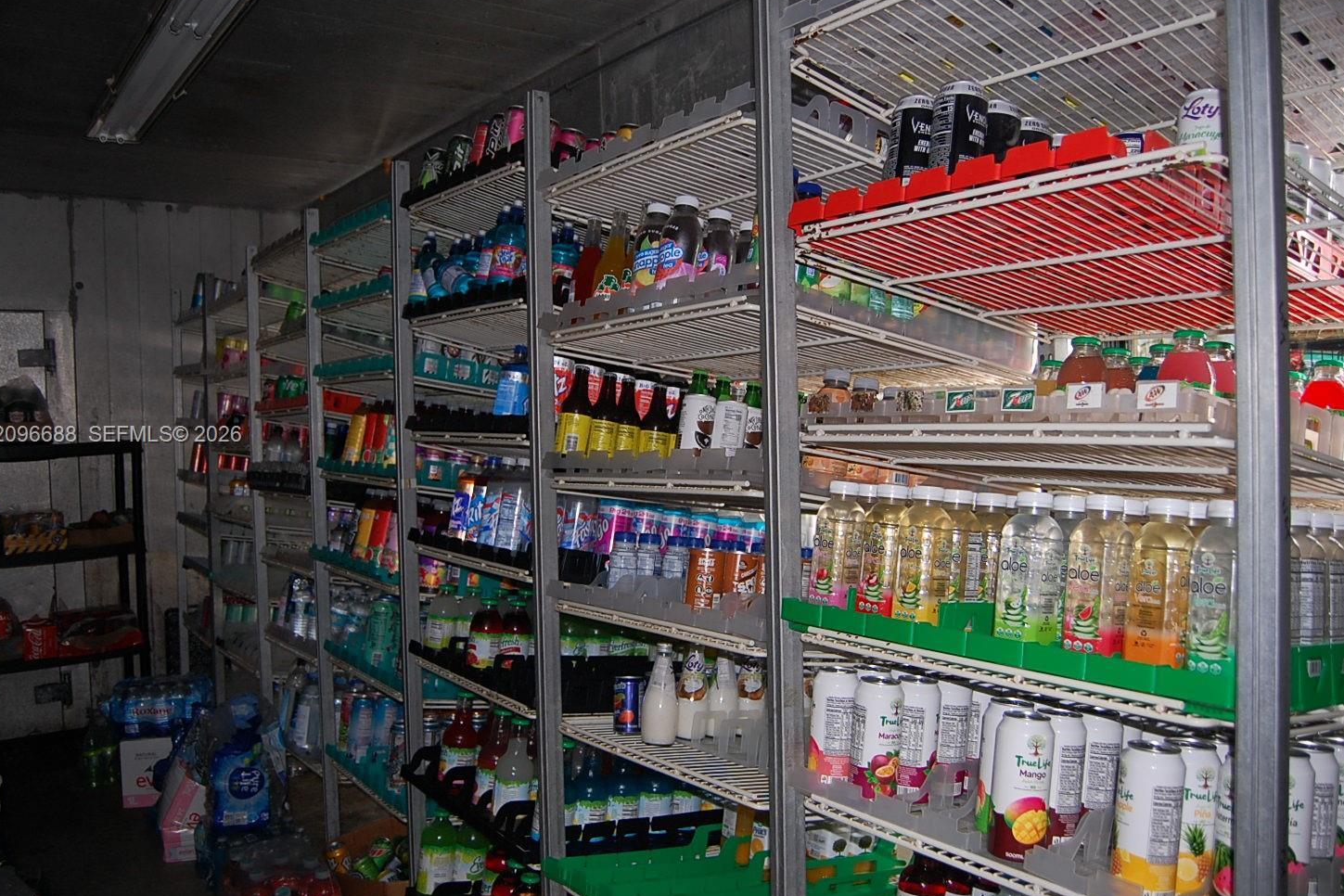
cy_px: 437
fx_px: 1045
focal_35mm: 28
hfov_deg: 65.5
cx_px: 660
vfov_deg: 46.4
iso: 400
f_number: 3.5
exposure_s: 1/60
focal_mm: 18
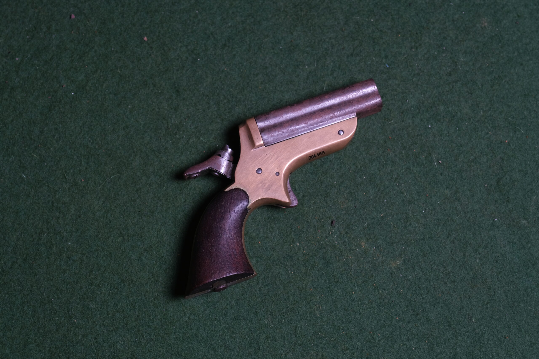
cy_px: 180
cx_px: 270
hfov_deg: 27.0
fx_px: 1123
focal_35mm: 75
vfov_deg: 18.2
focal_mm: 50
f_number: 5.6
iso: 320
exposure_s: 1/160
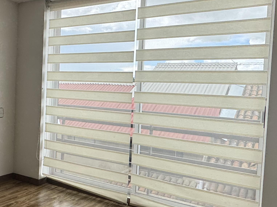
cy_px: 104
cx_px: 99
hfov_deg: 49.5
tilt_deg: -1.0
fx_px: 296
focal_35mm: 37
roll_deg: -2.4
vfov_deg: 38.7
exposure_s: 1/664
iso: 40
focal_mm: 2.22
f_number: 2.2
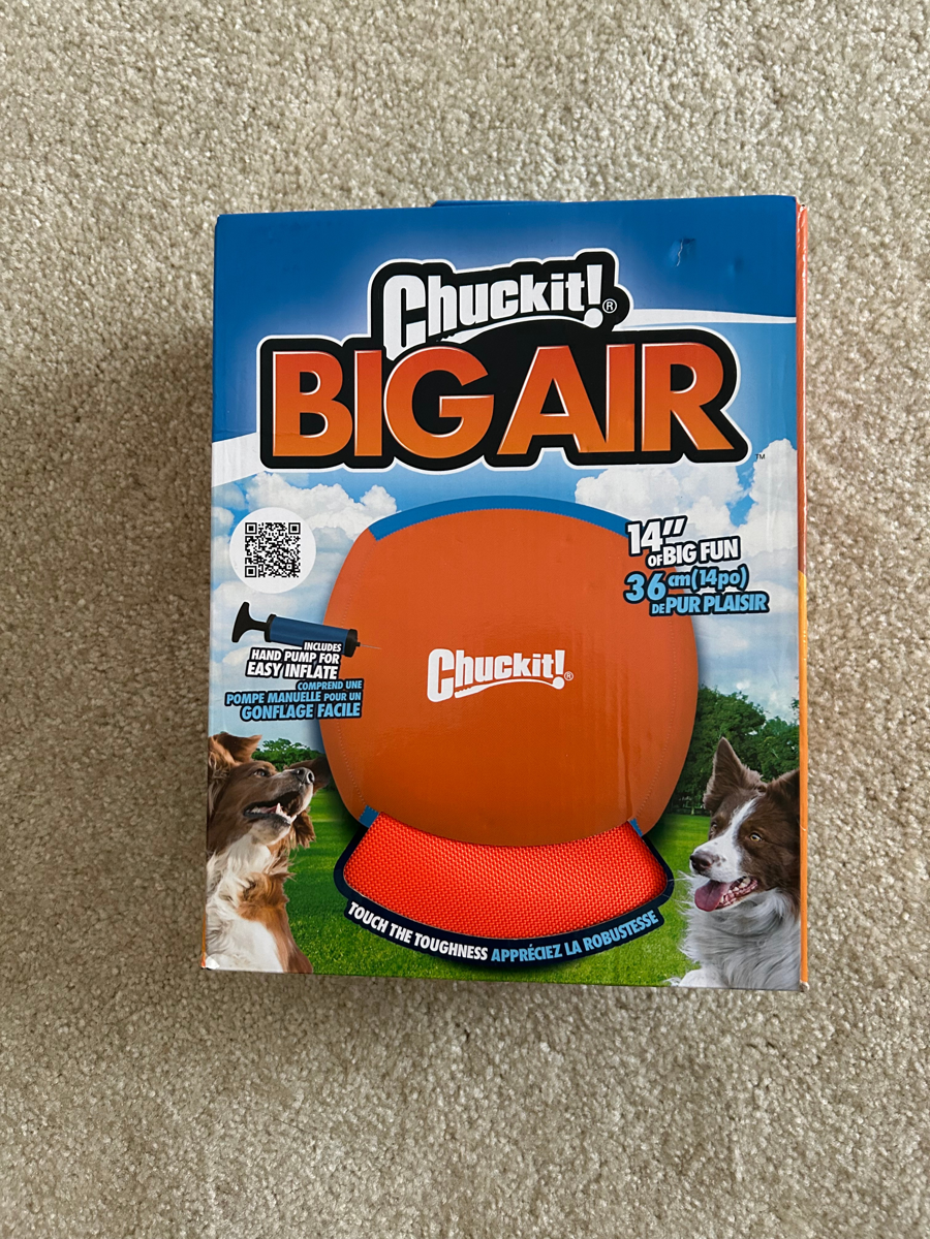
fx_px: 931
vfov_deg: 67.3
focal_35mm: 26
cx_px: 465
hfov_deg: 53.1
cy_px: 620
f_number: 1.5
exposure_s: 1/60
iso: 400
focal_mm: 5.7
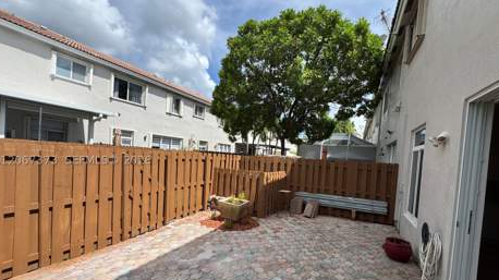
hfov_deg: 99.4
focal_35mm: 16
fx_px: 212
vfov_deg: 66.7
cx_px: 252
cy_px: 160
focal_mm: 2.22
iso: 40
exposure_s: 1/1536
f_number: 2.2
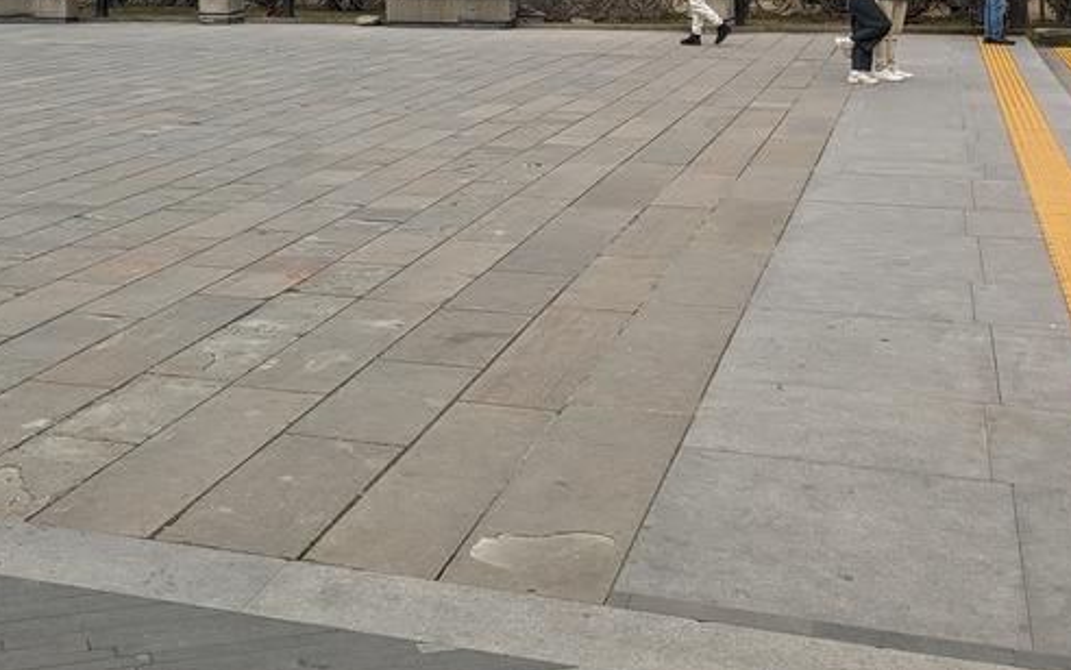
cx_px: 238
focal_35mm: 55
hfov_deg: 35.8
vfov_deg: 21.8
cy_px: -133
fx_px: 1606
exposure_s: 1/264
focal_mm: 6.81
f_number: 1.85
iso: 54
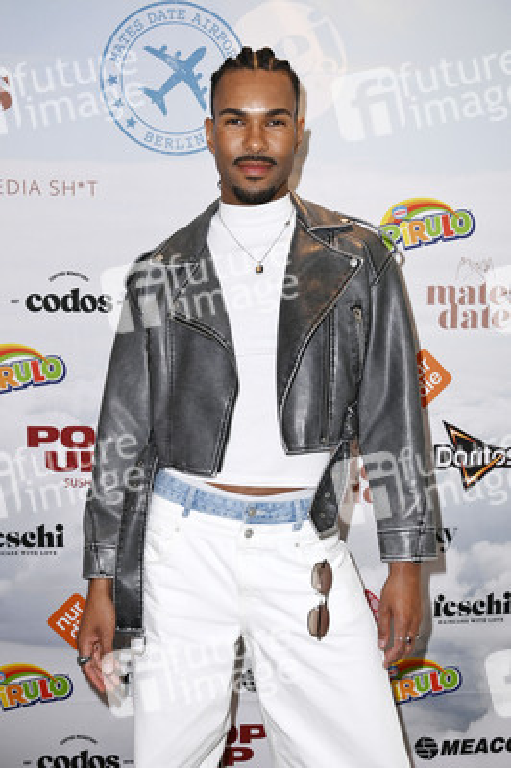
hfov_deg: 35.0
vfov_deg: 50.7
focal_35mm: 38
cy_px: 384
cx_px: 256
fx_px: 810
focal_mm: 38
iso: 800
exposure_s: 1/250
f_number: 5.6
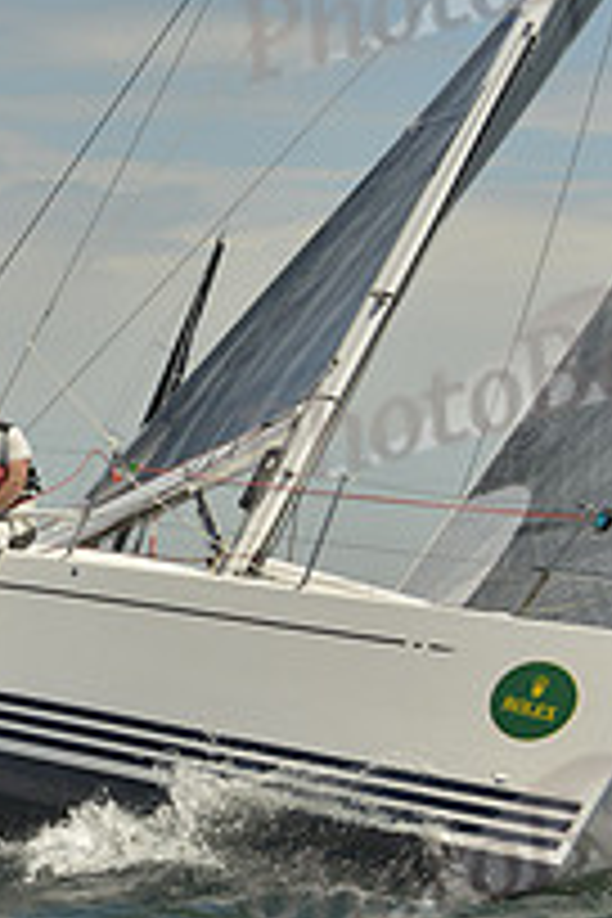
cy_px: 680
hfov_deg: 5.2
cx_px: 7
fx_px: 6680
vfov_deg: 7.9
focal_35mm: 262
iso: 280
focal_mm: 92
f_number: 9
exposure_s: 1/1600
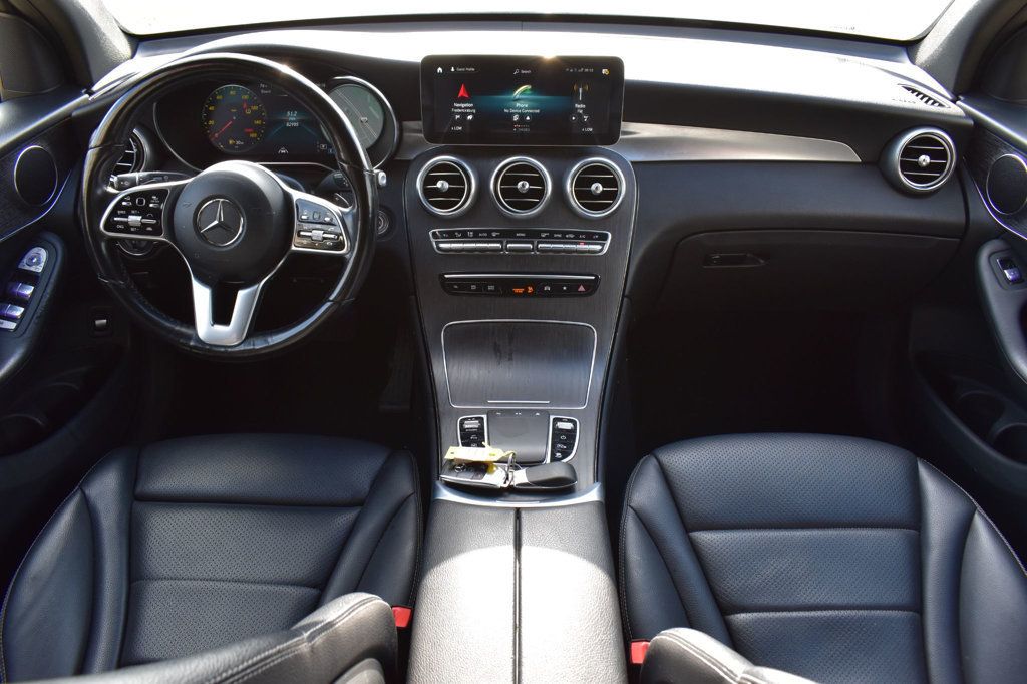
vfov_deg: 47.9
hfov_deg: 67.4
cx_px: 514
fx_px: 770
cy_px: 342
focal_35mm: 27
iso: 400
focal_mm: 18
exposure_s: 1/80
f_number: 8
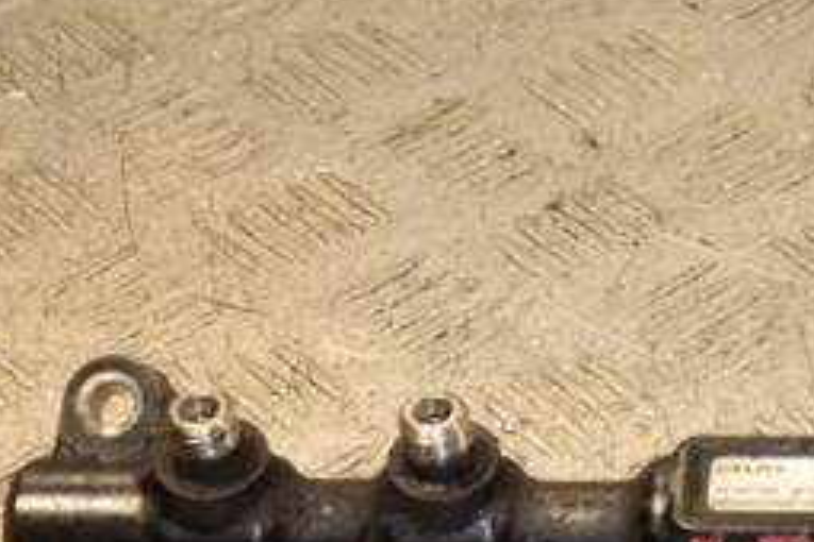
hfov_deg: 9.9
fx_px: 4635
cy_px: 306
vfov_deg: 6.7
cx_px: 868
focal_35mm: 205
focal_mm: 58
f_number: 5.3
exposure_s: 1/200
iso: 800
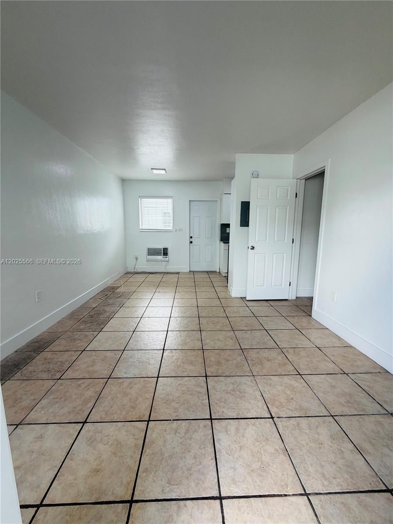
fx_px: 212
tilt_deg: -8.4
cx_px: 196
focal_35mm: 14
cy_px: 262
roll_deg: -0.7
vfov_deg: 102.1
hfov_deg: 85.7
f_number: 2.2
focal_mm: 2.22
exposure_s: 1/121
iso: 125
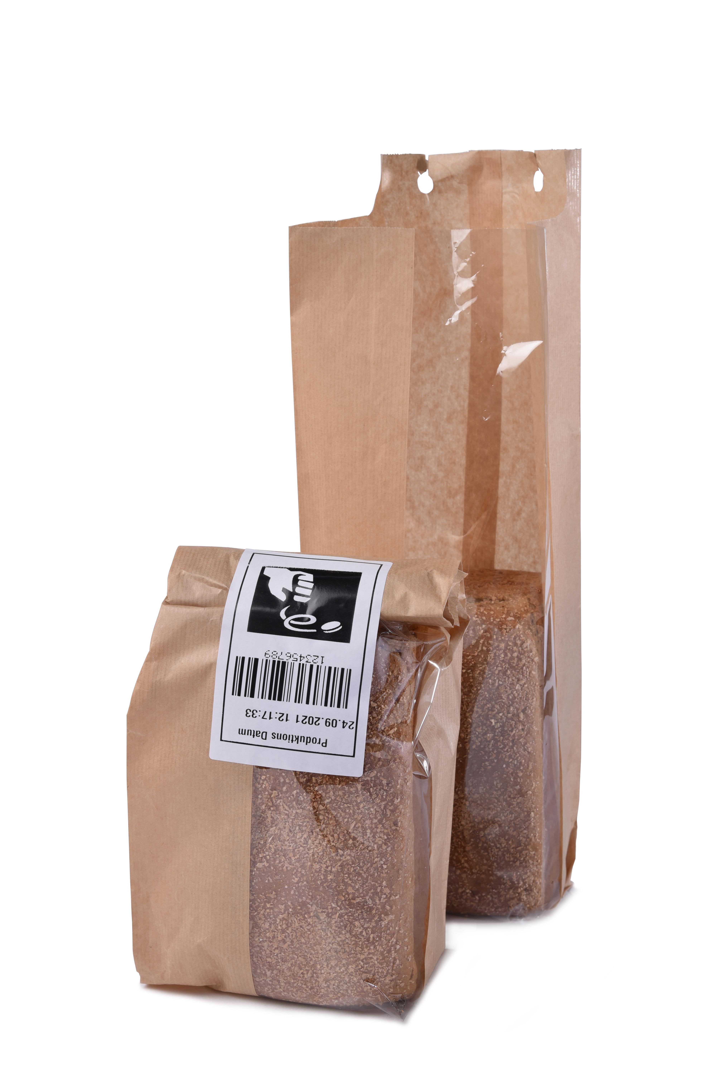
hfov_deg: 24.6
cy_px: 539
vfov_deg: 36.2
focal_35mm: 55
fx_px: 1646
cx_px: 360
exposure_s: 1/100
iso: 200
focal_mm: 55
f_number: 11
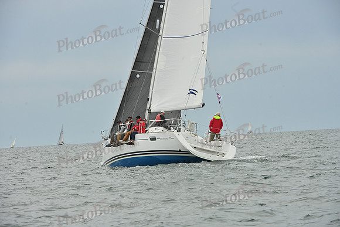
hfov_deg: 10.3
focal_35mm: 200
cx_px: 170
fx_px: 1889
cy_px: 114
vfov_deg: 6.9
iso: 320
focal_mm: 200
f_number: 10
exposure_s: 1/1000
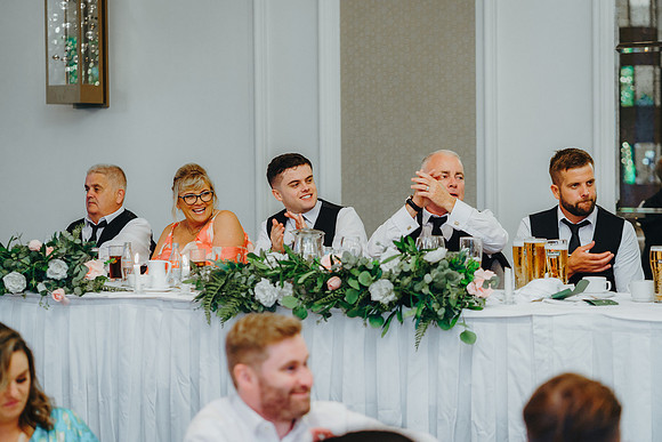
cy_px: 221
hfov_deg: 23.9
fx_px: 1563
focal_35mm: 85
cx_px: 331
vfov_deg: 16.1
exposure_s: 1/125
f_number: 2.8
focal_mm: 85
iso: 2000
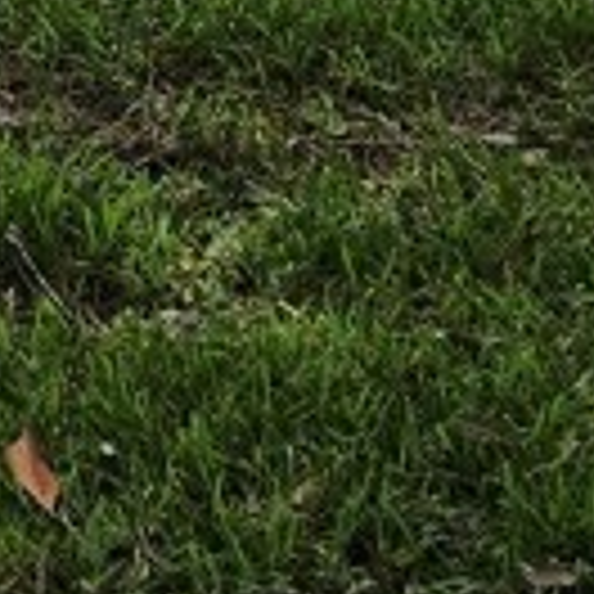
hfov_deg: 10.7
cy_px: -1071
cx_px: -270
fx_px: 3067
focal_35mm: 158
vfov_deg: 9.2
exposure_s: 1/1632
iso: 32
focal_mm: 5.4
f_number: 1.8
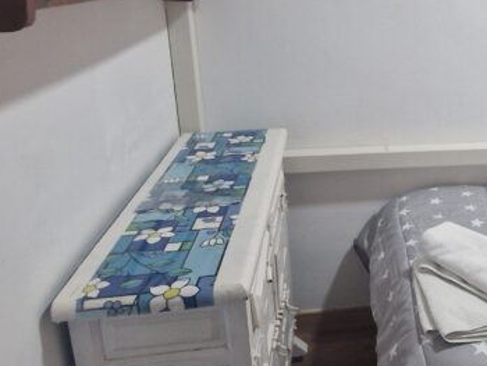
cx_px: 458
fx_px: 535
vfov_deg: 37.1
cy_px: 107
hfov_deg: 43.7
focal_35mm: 38
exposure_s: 1/50
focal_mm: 2.2
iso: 200
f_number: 2.2
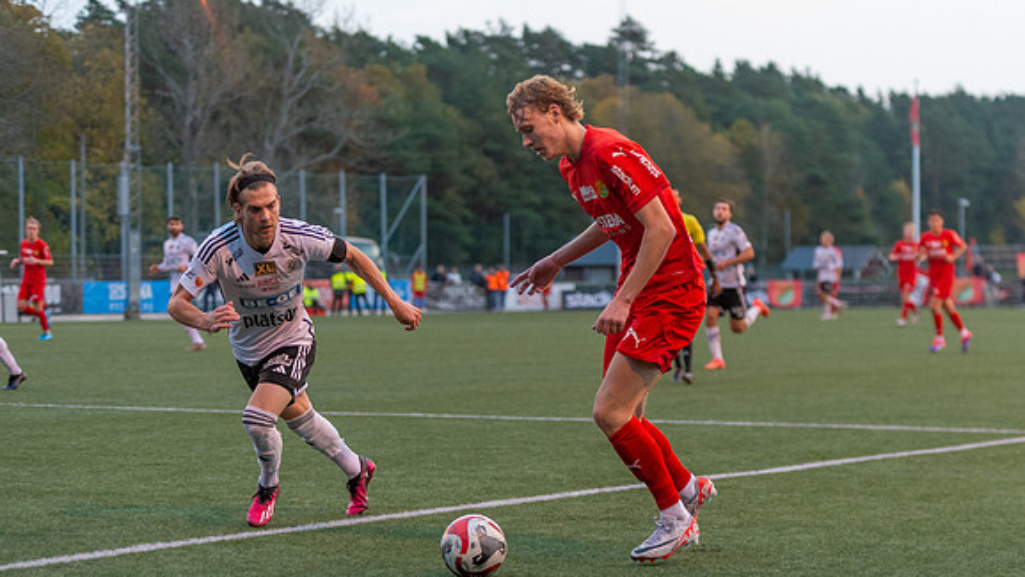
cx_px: 636
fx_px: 3371
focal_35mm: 124
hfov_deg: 17.3
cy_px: 391
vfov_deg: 9.8
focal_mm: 95
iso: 5600
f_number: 2.8
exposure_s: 1/1000
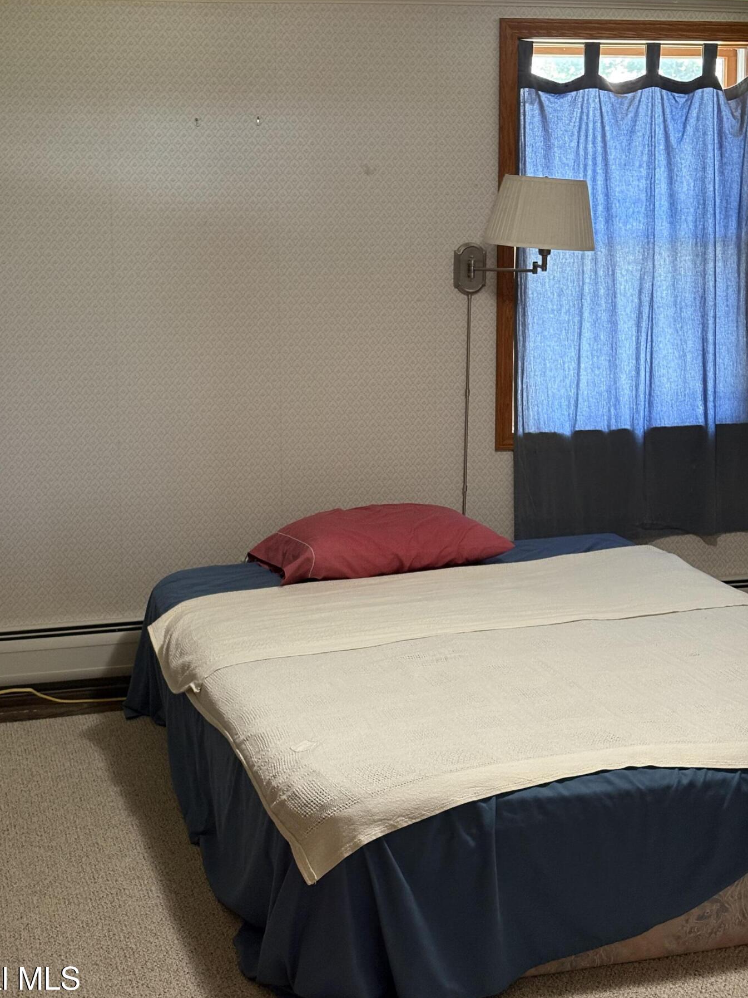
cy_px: 473
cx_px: 333
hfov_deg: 25.2
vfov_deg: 33.2
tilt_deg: -7.3
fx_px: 1671
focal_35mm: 58
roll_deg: +0.1
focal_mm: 5.96
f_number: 1.6
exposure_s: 1/40
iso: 250
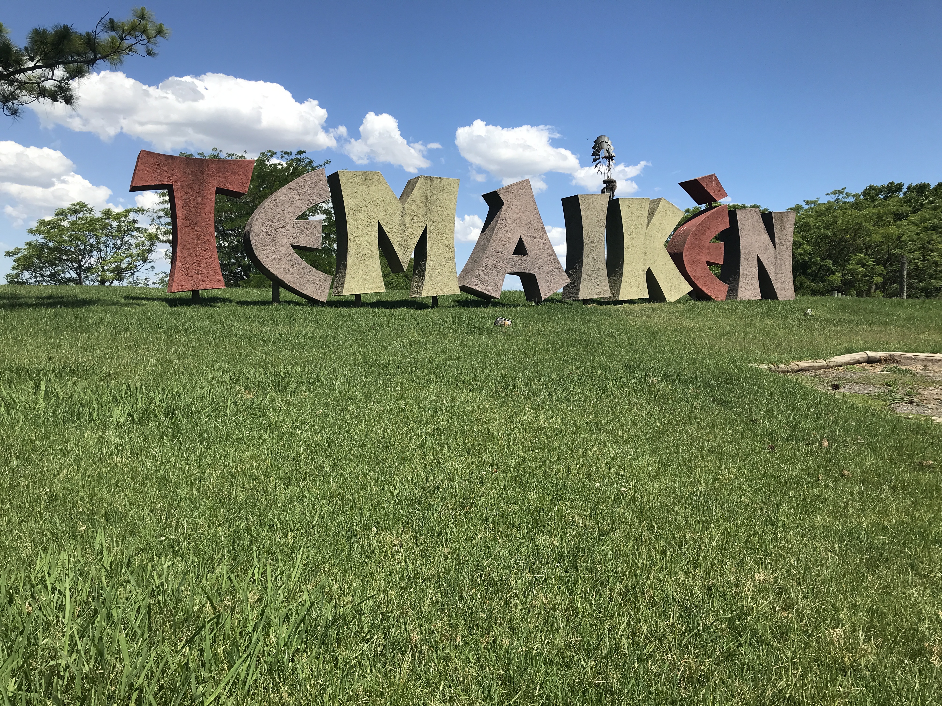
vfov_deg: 49.7
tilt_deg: -1.6
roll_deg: -0.1
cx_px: 471
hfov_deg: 63.4
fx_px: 762
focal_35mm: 28
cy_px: 353
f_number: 1.8
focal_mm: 3.99
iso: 20
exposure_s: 1/2817
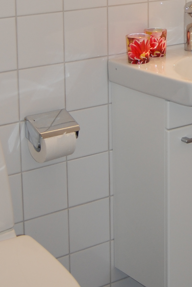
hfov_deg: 14.2
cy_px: 25
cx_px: 204
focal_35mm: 95
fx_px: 757
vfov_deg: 20.9
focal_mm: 18
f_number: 3.5
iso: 200
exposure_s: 1/60
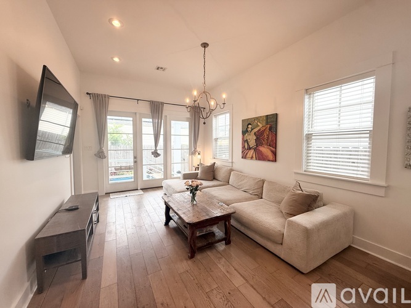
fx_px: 166
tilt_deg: -2.6
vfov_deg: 85.7
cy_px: 154
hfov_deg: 102.1
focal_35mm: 14
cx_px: 206
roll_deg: -0.2
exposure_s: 1/120
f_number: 2.2
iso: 80
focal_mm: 2.22
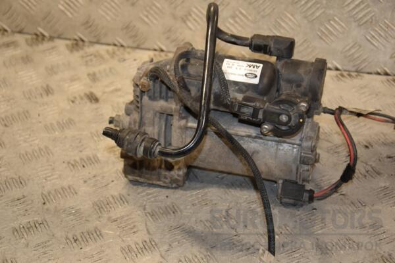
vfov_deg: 15.7
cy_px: 132
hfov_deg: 23.4
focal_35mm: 87
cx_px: 198
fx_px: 955
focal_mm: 58
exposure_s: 1/200
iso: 800
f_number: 5.6
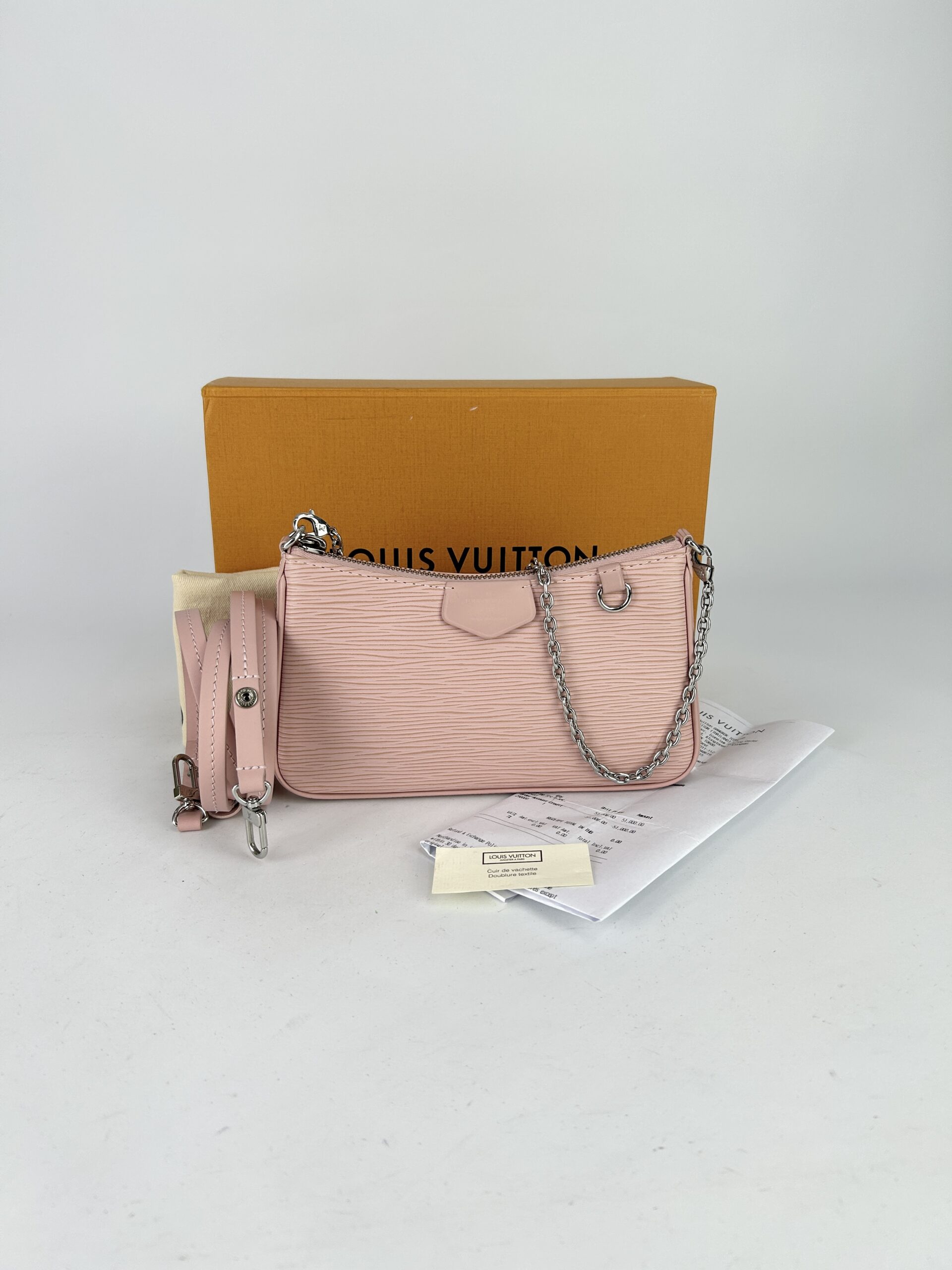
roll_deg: -1.3
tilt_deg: -19.6
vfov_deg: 67.3
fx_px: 953
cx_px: 476
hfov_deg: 53.1
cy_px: 635
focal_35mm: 26
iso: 50
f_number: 1.5
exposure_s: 1/343
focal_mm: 5.7
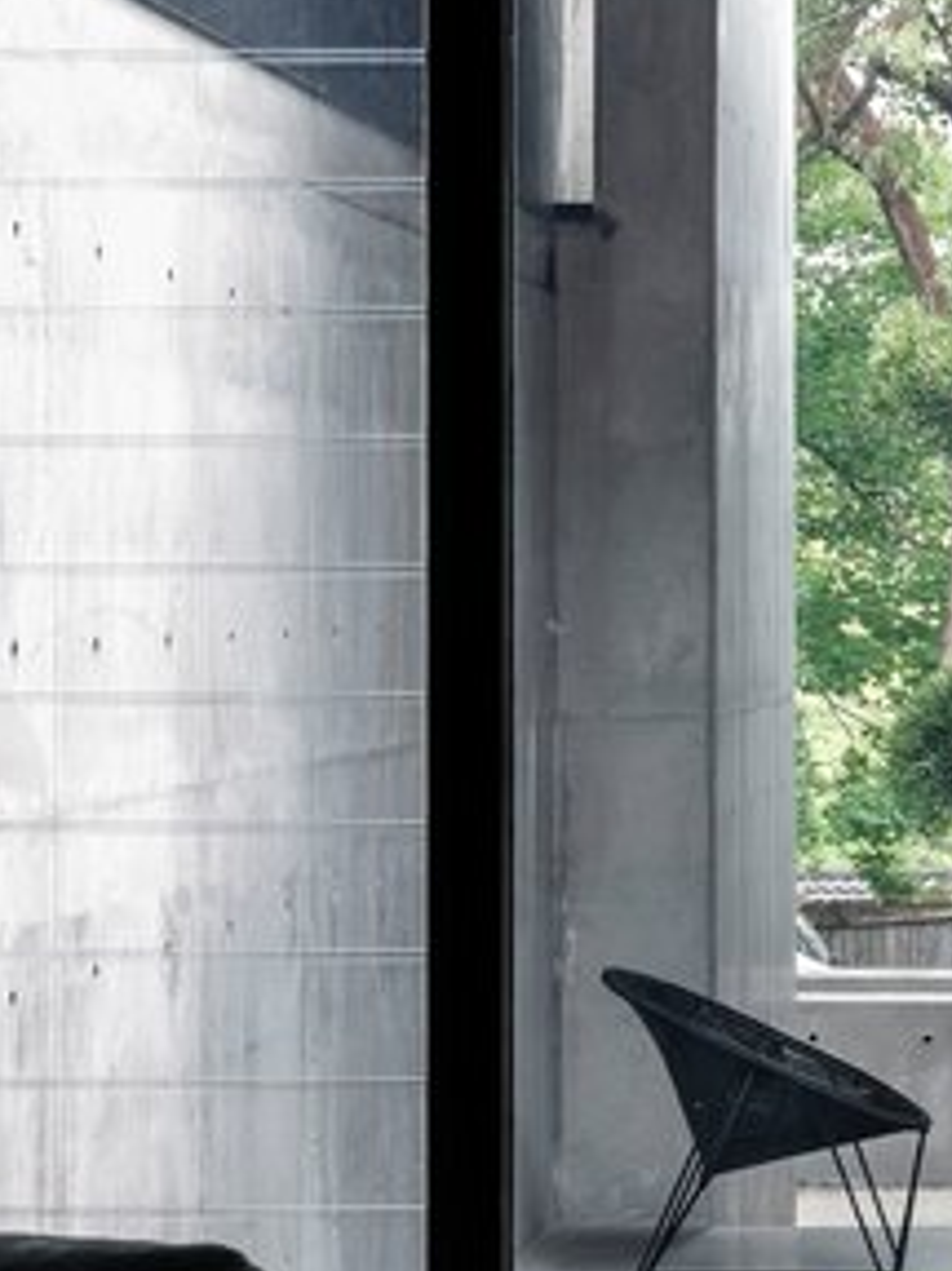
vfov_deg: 12.6
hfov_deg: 9.3
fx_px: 5725
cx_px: 1289
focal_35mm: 156
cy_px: 414
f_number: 10
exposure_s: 1/2
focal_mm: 52.7
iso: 100
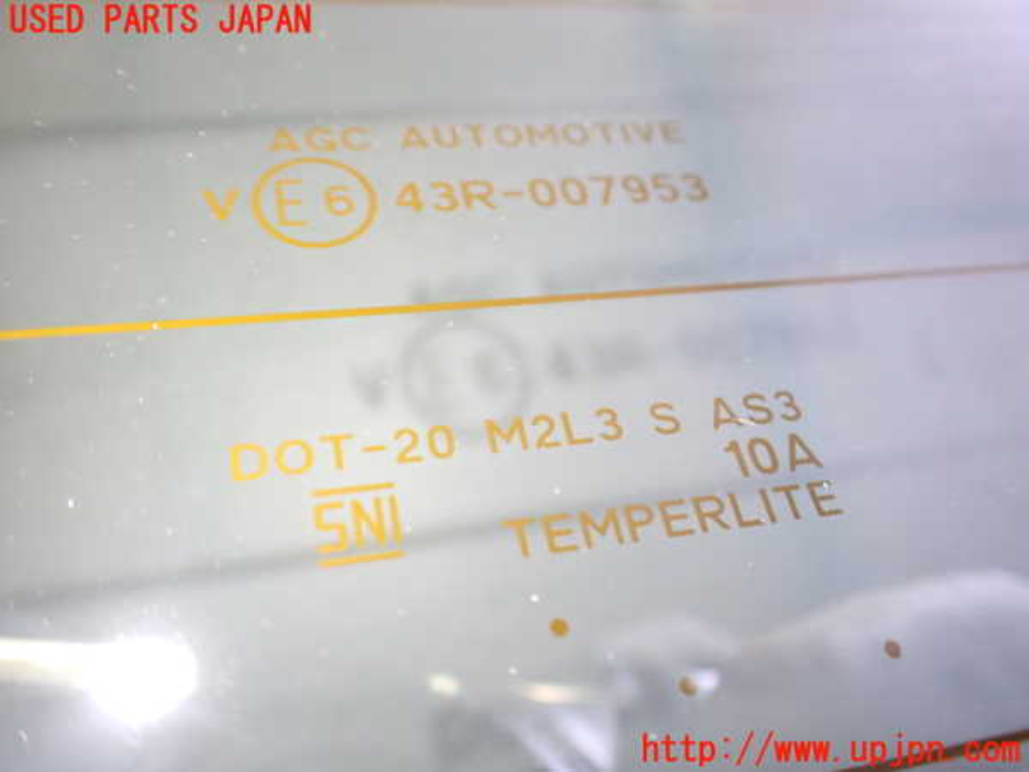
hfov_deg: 60.0
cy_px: 386
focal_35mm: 30
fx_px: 892
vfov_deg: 46.8
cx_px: 514
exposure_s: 1/30
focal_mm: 5.4
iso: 1250
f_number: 2.3
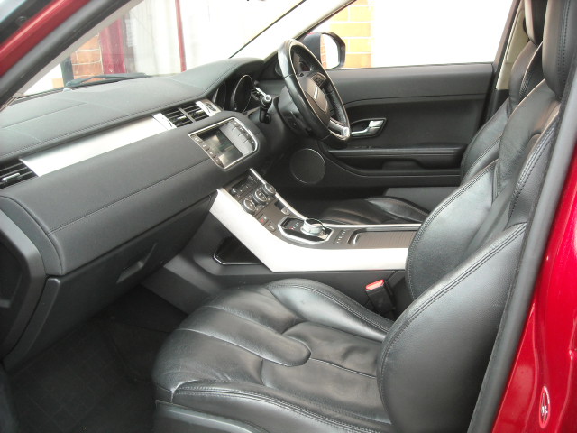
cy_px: 216
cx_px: 288
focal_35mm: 35
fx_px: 583
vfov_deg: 40.7
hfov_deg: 52.6
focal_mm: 5.7
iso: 237
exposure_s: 1/114
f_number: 2.8
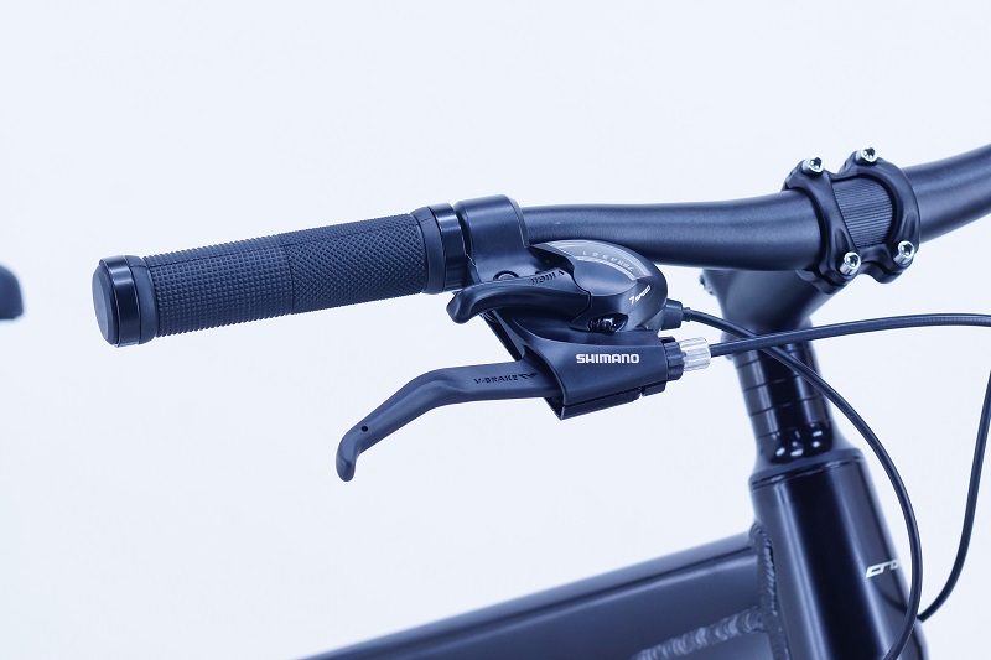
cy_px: 330
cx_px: 496
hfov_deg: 16.1
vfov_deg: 10.7
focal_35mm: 128
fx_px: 3509
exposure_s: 1/40
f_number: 6.3
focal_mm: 85
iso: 400
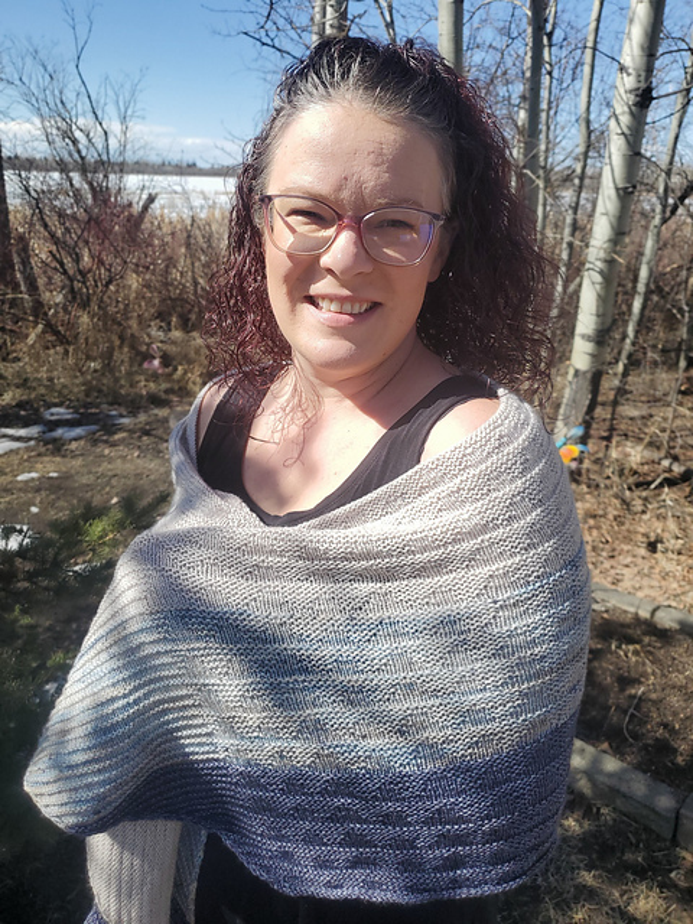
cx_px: 346
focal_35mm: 26
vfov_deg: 67.3
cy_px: 462
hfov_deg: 53.1
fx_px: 694
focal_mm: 4.3
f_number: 1.5
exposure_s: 1/2430
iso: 50
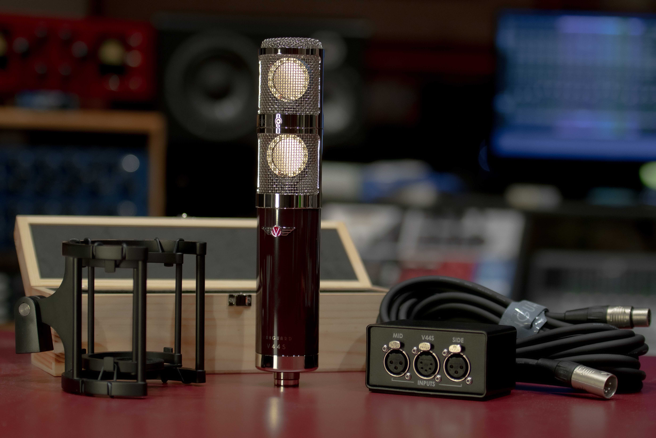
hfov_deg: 19.5
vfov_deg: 13.0
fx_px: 1913
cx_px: 328
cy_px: 219
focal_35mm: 105
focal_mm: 70
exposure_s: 1/60
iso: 200
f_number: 2.8
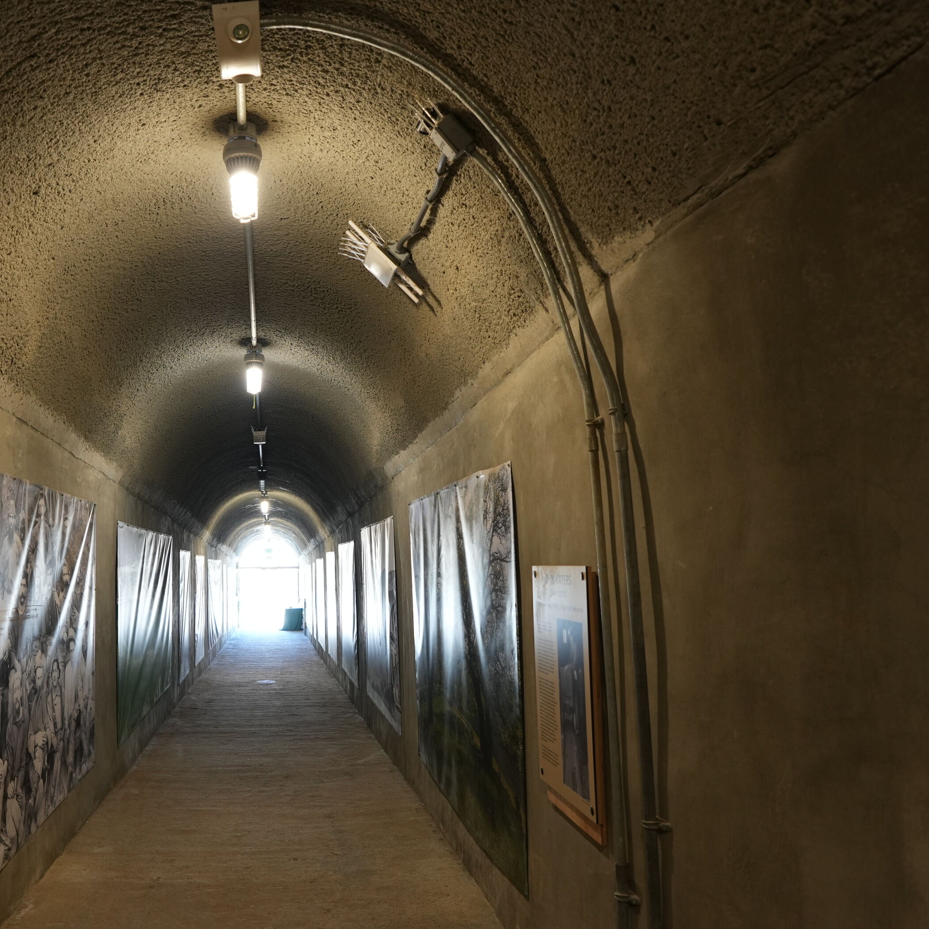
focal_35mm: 28
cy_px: 478
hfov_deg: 55.0
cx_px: 251
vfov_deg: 57.3
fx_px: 850
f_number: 2.8
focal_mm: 16
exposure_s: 1/30
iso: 640
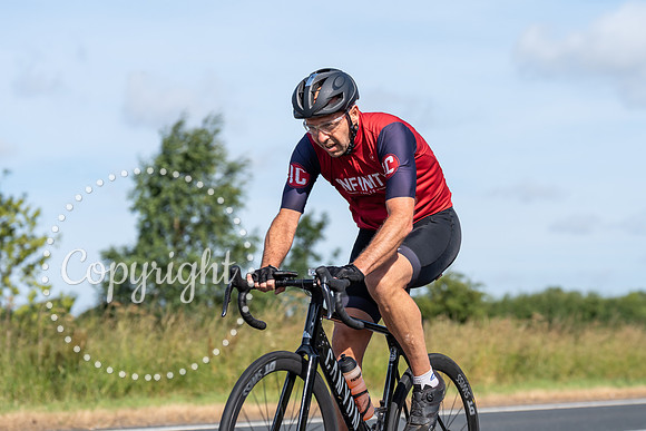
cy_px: 198
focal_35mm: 103
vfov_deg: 13.3
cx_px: 349
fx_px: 1843
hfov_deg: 19.9
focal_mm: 95
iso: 100
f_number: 4
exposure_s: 1/1000
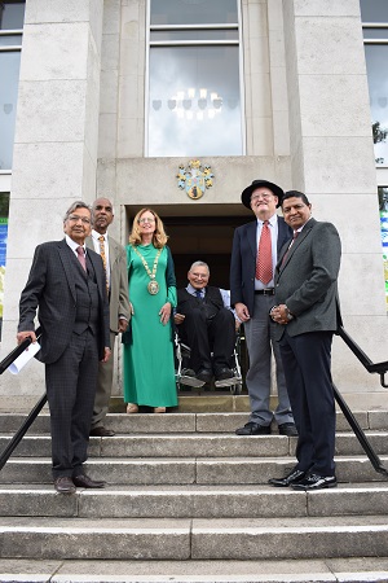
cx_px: 194
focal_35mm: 33
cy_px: 292
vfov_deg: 57.2
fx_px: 533
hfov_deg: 40.0
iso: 400
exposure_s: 1/160
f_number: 7.1
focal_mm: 22
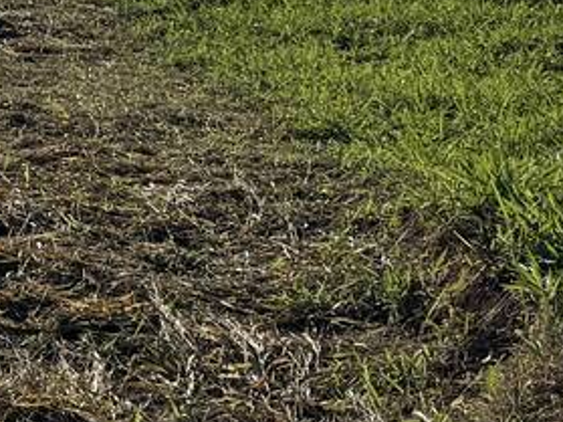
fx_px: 2016
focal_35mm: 124
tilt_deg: +2.0
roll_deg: -4.3
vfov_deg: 11.8
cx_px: -674
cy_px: -40
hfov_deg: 13.0
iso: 64
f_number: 1.78
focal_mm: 6.76
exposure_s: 1/12346
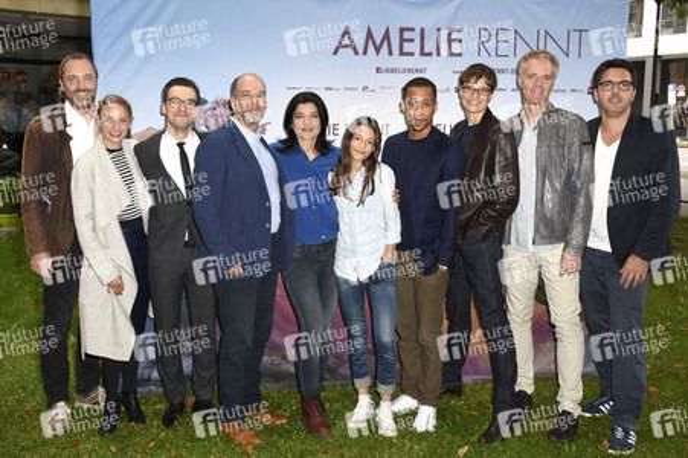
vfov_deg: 34.2
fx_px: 745
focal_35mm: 39
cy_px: 229
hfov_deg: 49.6
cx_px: 344
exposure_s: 1/160
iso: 500
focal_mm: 26
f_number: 6.3
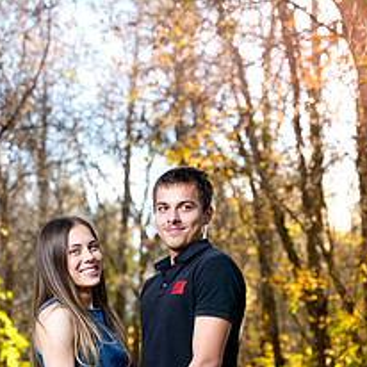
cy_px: 399
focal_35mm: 119
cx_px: 143
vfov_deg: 14.3
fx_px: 1427
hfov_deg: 14.6
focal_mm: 64
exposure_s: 1/160
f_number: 3.5
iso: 400
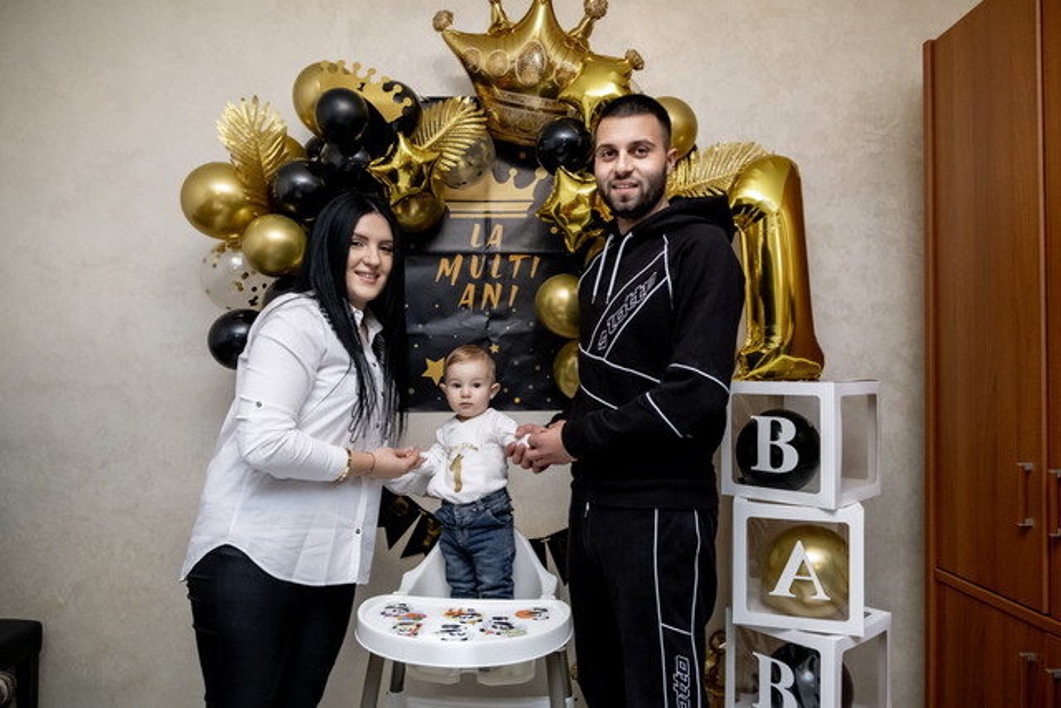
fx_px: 707
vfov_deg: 53.2
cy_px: 354
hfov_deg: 73.7
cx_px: 530
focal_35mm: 24
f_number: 2.8
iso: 1250
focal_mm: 16
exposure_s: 1/160
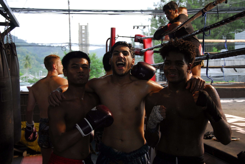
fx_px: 348
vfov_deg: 26.6
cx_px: 122
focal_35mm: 51
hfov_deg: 38.8
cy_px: 82
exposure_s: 1/40
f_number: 4.2
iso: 500
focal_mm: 34
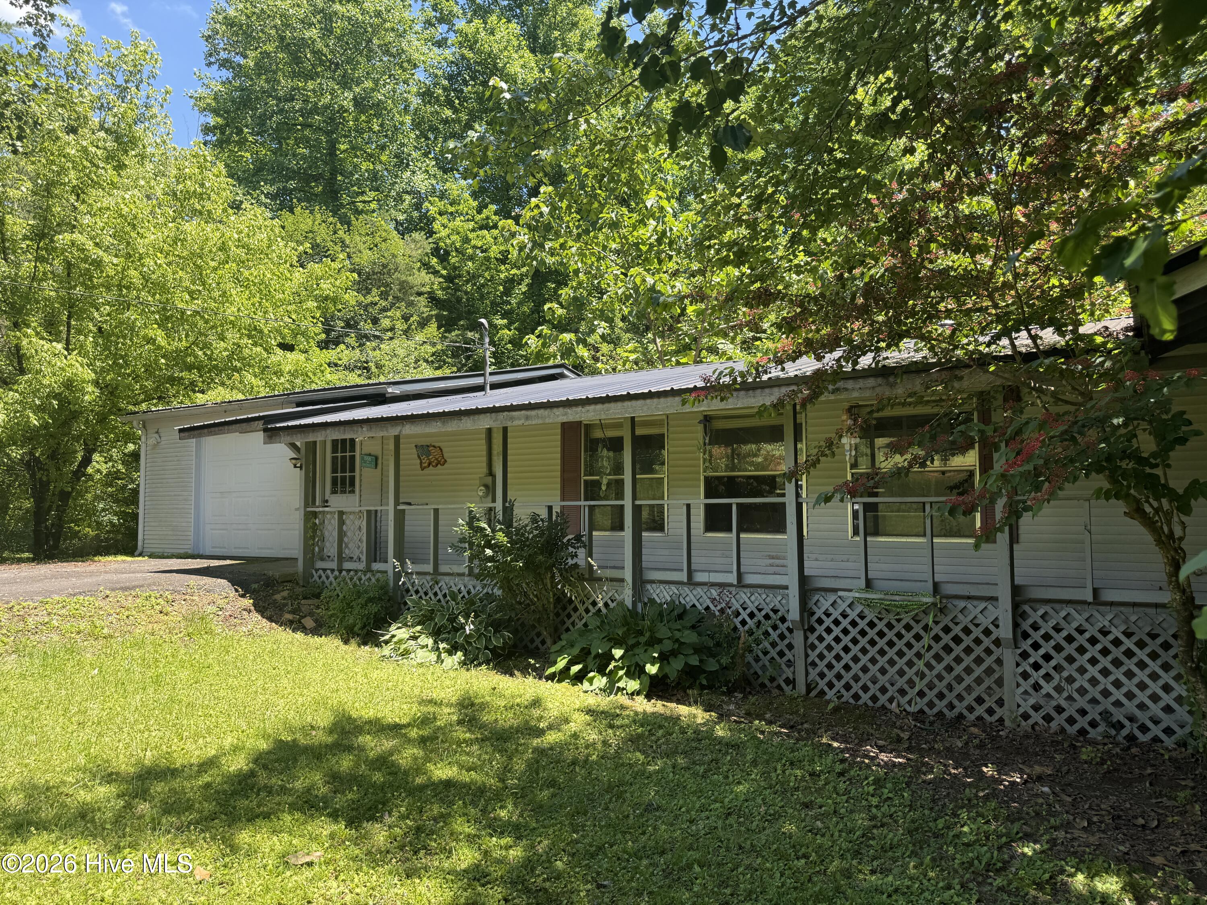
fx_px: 837
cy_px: 452
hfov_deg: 71.6
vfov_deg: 56.8
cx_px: 604
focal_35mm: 24
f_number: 1.78
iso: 80
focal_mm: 6.76
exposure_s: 1/772
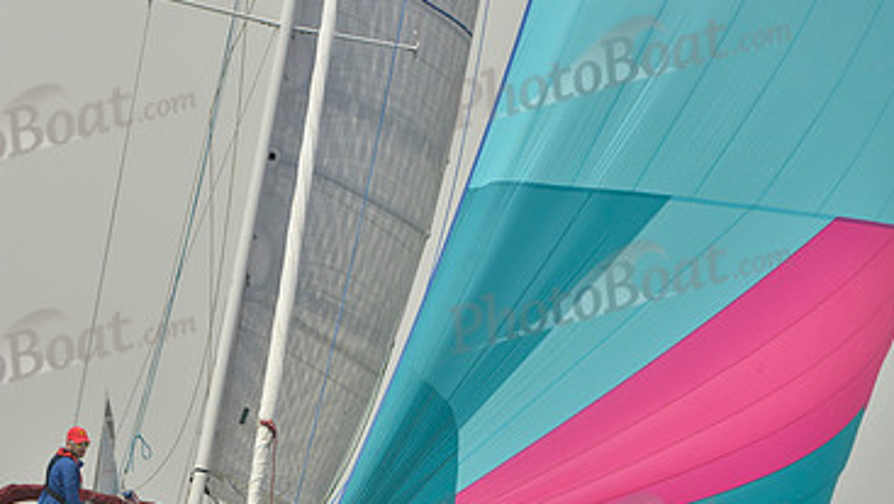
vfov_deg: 3.7
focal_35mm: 331
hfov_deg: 6.5
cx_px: 324
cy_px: 452
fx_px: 7852
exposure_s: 1/1250
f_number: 8
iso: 280
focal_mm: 200
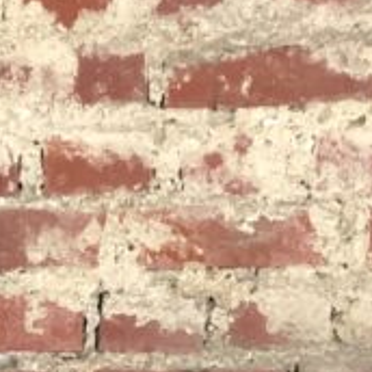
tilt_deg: -15.3
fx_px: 3319
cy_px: 906
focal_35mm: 273
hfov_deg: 6.3
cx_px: -195
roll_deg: +0.0
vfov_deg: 6.1
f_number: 2.4
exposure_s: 1/20
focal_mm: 6
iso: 160
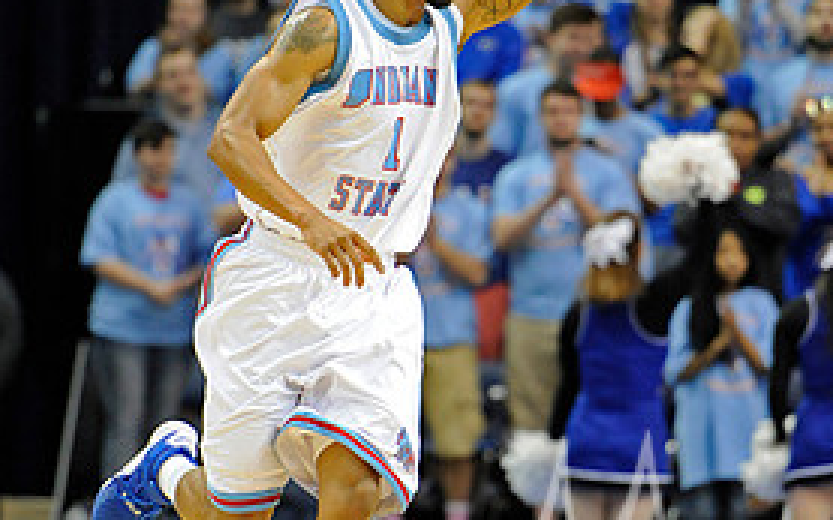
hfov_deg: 6.3
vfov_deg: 4.0
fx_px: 7513
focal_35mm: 331
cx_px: 441
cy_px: 225
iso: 4000
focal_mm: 200
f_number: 3.2
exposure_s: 1/1000
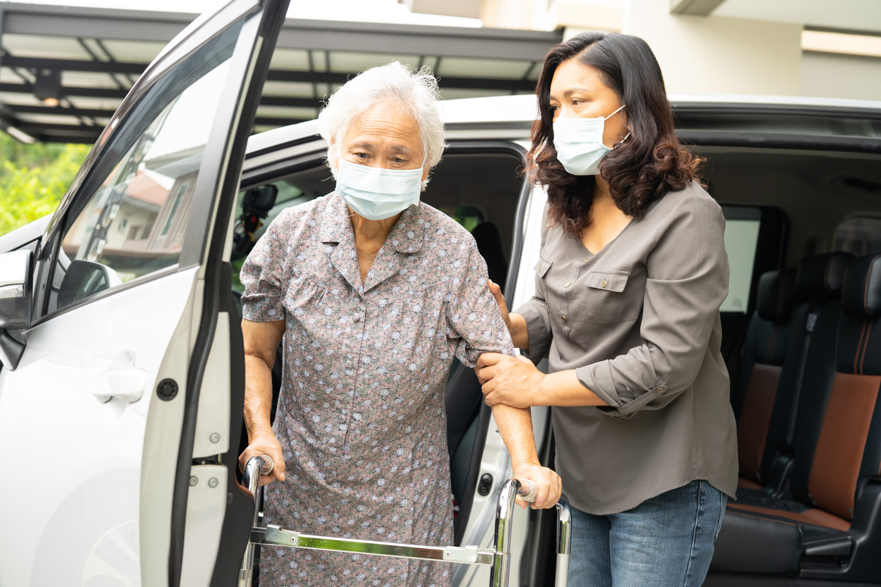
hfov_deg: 39.6
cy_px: 294
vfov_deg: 27.0
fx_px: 1224
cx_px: 440
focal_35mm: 50
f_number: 3.2
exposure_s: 1/50
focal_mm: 50
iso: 200
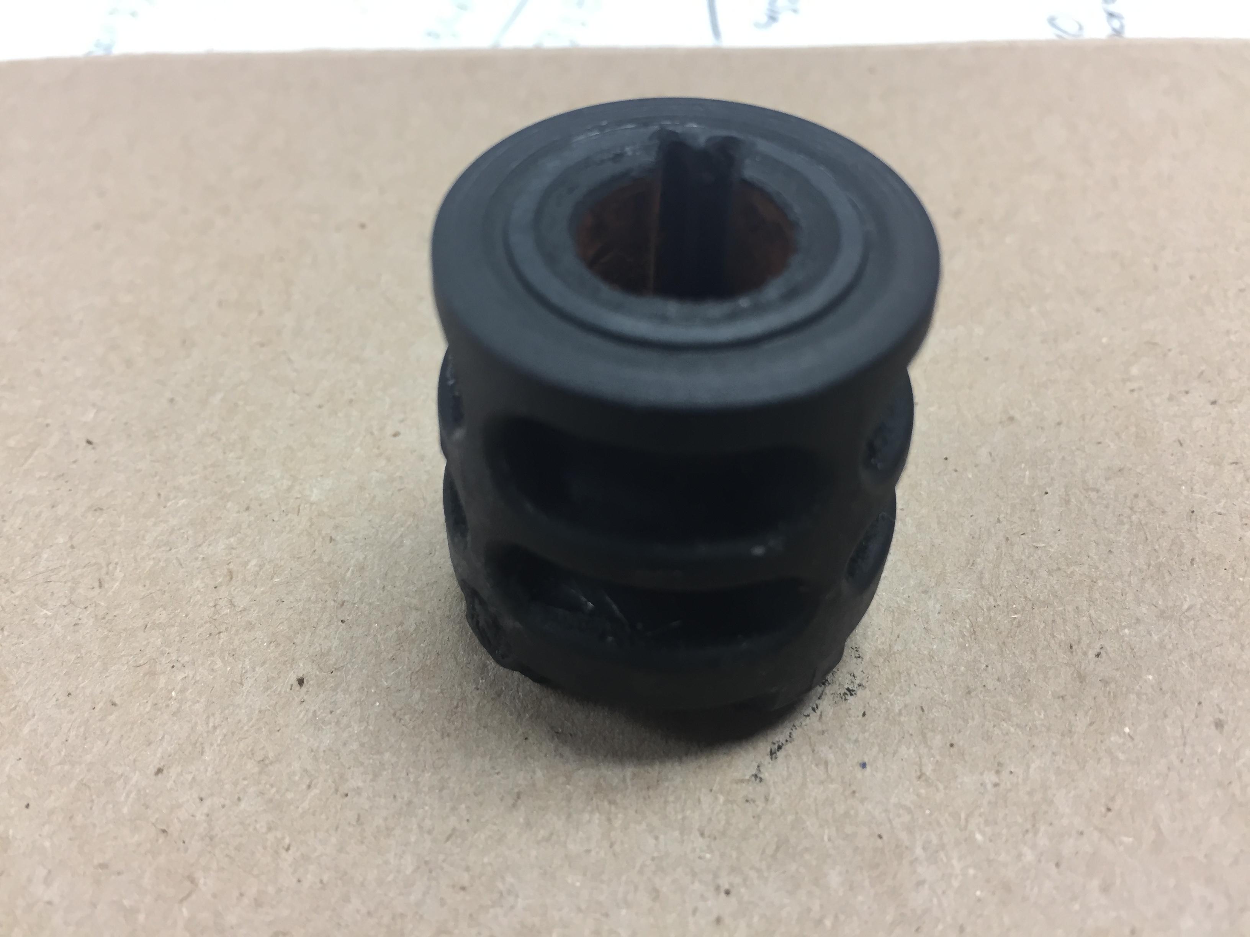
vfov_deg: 48.2
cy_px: 468
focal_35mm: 29
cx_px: 625
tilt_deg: -48.8
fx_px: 1047
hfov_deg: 61.7
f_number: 2.2
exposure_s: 1/30
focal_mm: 4.15
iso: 64
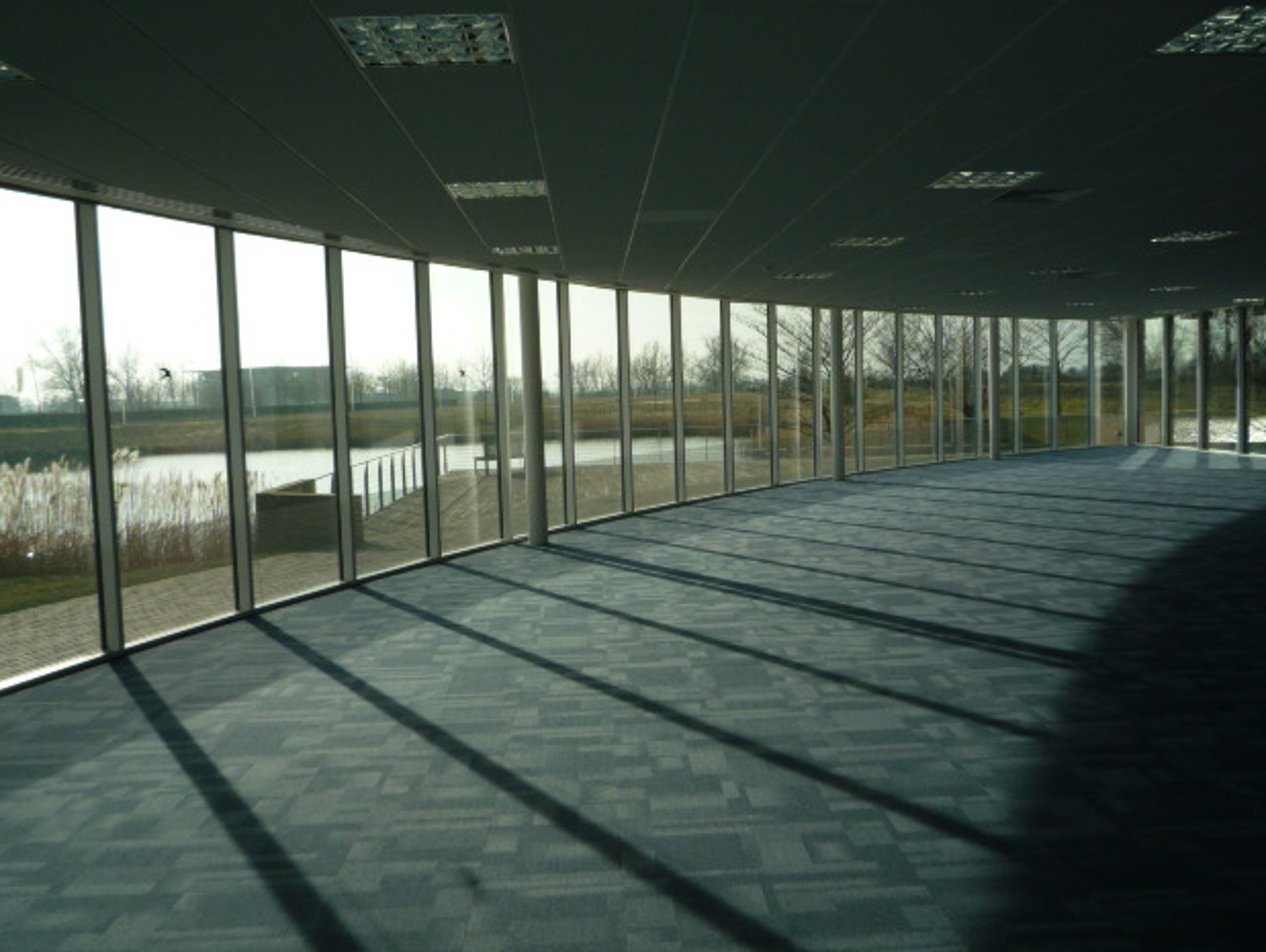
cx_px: 648
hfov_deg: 58.3
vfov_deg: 45.5
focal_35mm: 31
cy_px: 483
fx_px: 1134
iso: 100
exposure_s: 1/400
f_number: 5
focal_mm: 5.2
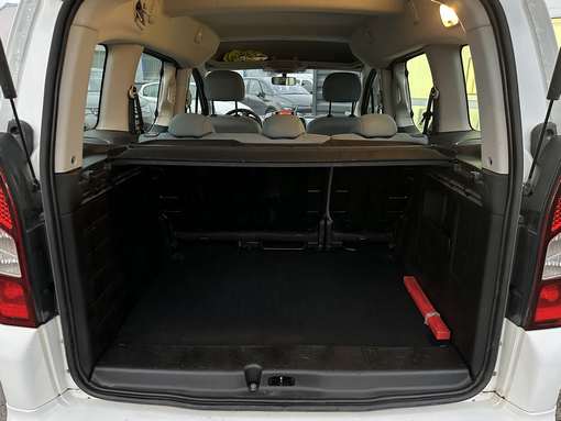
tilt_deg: -19.0
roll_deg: -0.5
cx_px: 280
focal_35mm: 24
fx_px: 389
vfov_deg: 56.9
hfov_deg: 71.6
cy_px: 210
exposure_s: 1/25
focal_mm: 6.86
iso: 1000
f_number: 1.78
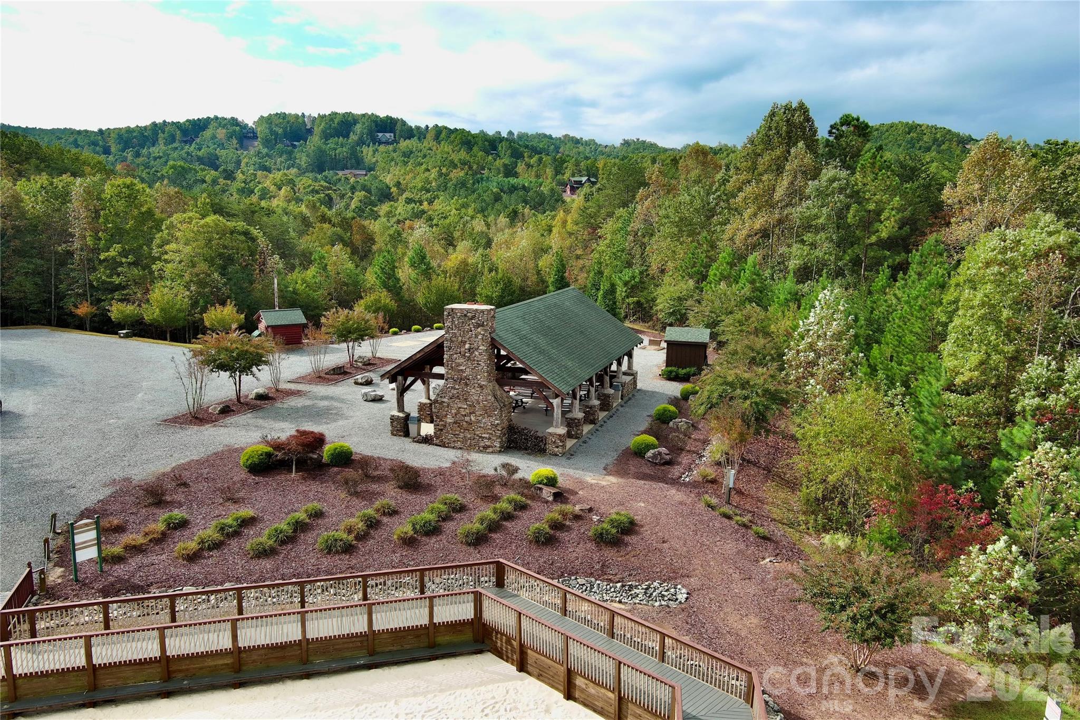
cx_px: 540
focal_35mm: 29
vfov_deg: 45.0
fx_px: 870
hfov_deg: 63.7
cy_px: 360
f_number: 2.8
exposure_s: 1/1264
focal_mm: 10.57
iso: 100
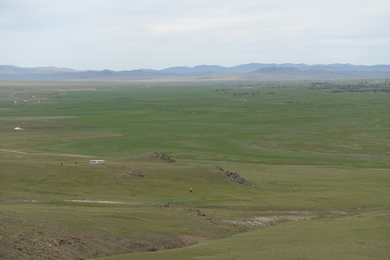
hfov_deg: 27.0
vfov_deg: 18.2
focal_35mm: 75
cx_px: 204
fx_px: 812
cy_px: 131
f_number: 5.6
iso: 125
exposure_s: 1/400
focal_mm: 25.7
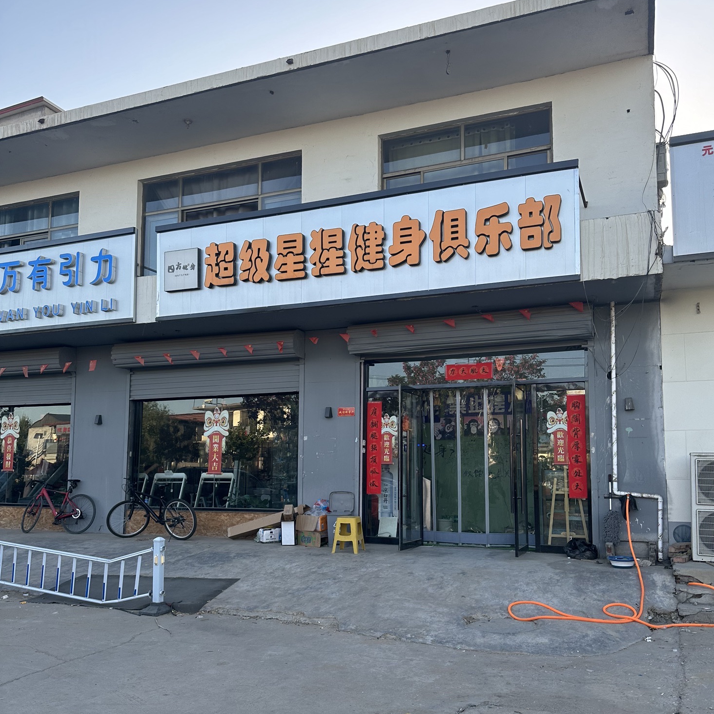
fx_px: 677
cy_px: 407
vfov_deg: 55.4
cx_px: 366
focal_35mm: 29
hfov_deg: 55.6
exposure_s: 1/642
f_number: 1.78
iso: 80
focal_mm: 6.86
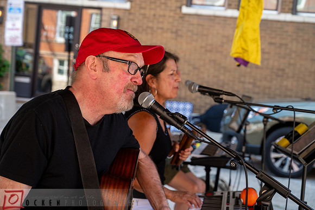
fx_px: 614
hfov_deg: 28.8
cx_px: 158
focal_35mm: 70
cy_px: 105
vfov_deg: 19.4
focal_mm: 70
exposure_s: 1/160
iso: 400
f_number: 5.6
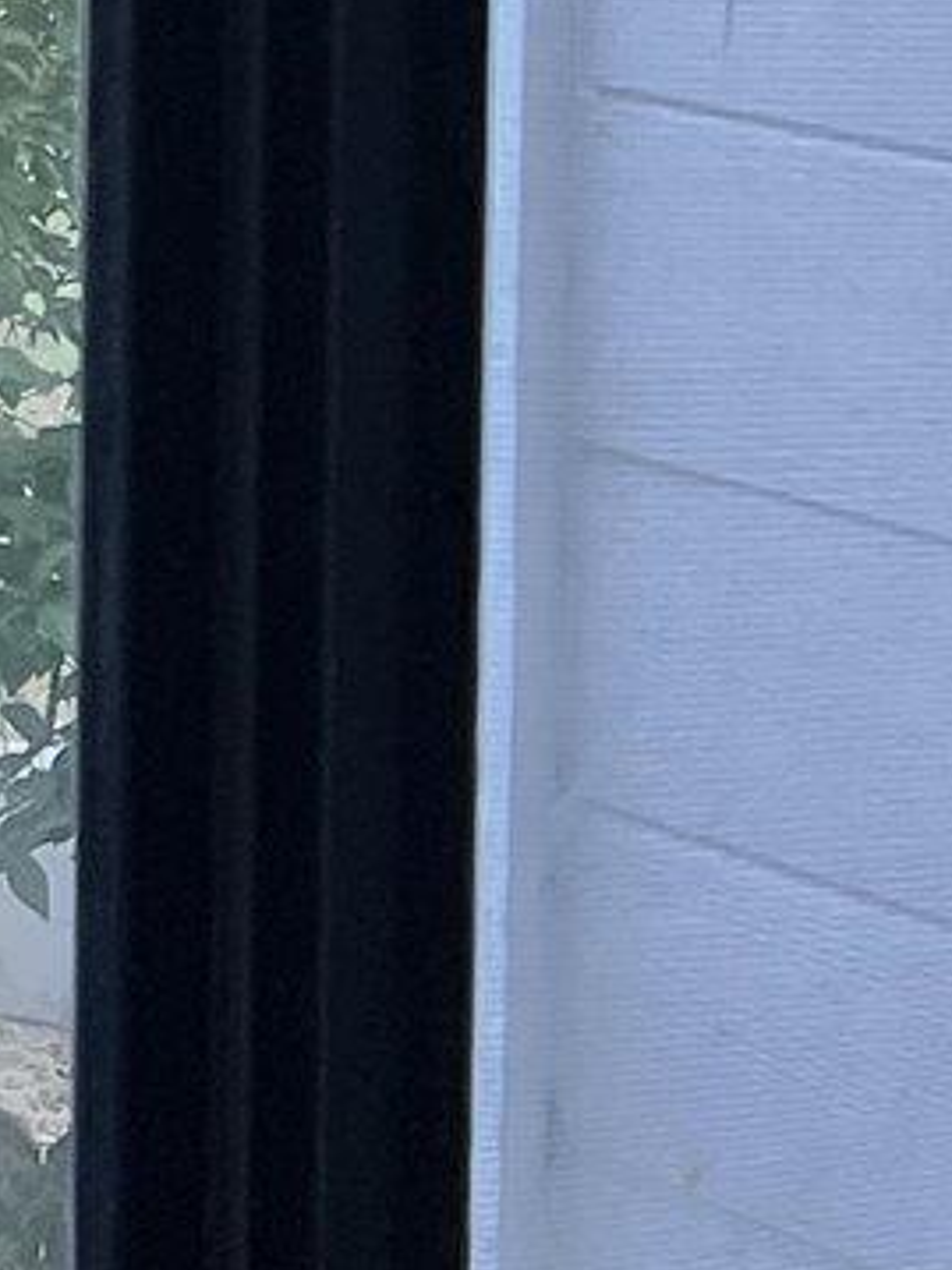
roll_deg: +0.3
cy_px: -417
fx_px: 6127
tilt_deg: -4.6
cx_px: -1596
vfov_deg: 11.5
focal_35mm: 167
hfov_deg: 8.0
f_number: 1.5
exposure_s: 1/304
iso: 50
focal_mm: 5.7
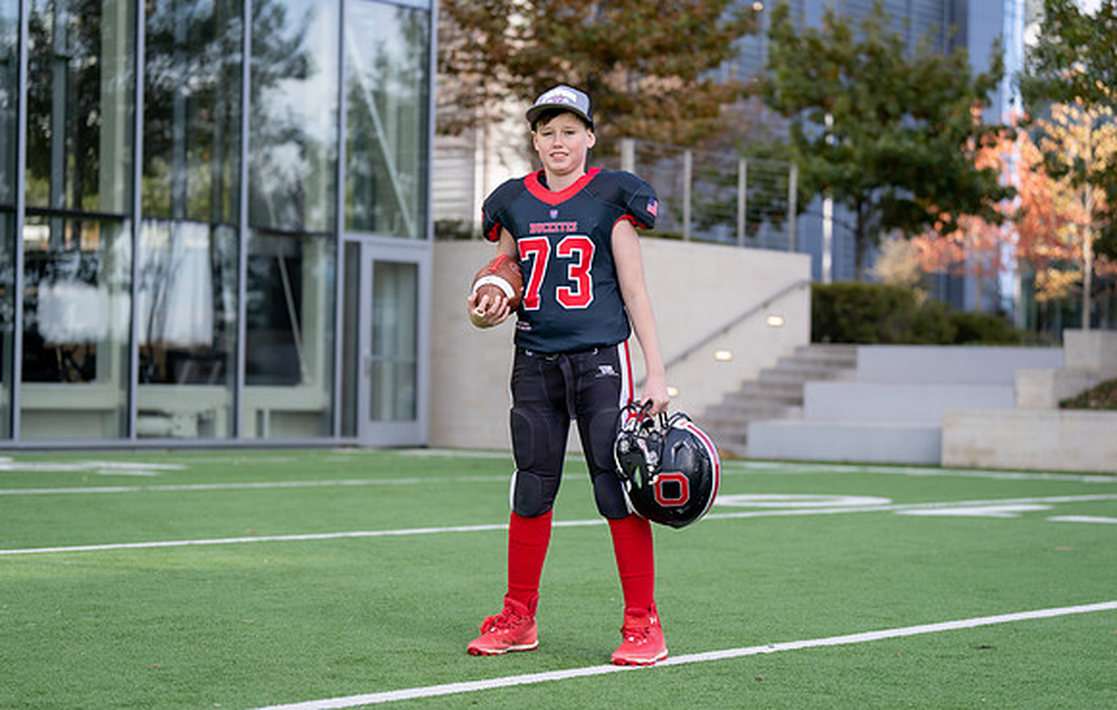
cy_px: 371
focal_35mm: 83
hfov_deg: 24.8
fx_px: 2543
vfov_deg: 15.9
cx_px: 575
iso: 100
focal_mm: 79
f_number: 2.8
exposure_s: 1/500
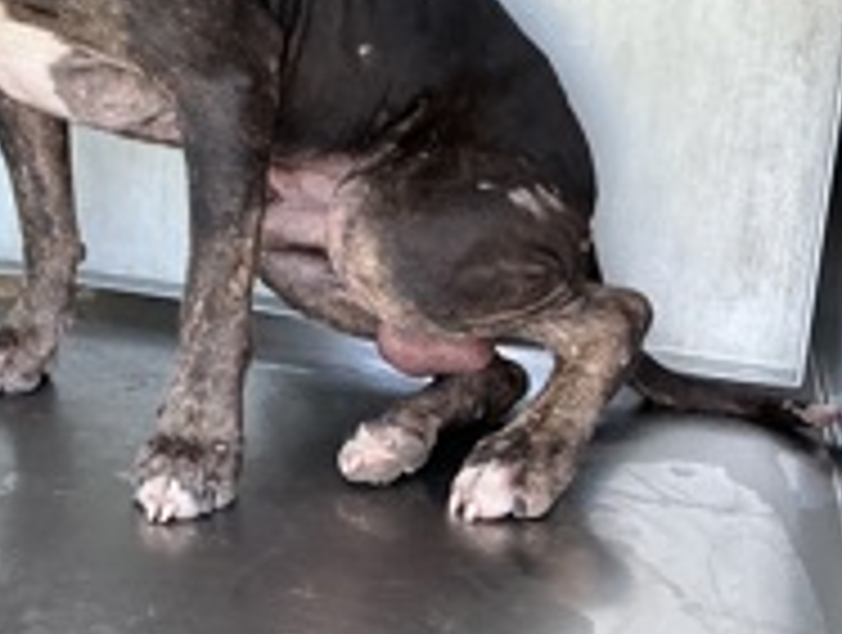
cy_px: 137
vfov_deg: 22.4
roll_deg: -2.2
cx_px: 135
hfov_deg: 28.9
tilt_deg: -12.0
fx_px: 1584
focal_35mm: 65
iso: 32
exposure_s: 1/60
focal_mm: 3
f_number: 1.8
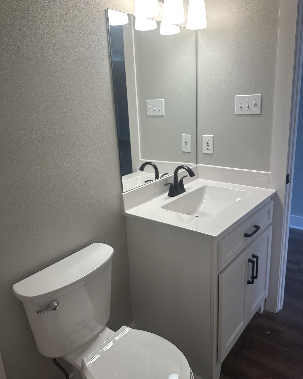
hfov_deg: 53.2
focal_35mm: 27
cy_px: 191
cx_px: 152
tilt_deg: -13.8
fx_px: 303
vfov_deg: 64.1
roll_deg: +2.5
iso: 160
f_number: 1.78
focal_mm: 6.86
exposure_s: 1/120
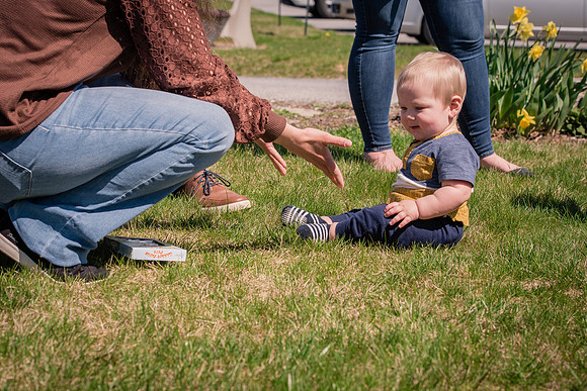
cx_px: 249
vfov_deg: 16.9
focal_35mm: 81
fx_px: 1314
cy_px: 166
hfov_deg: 25.2
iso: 200
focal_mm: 70
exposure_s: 1/500
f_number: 7.1
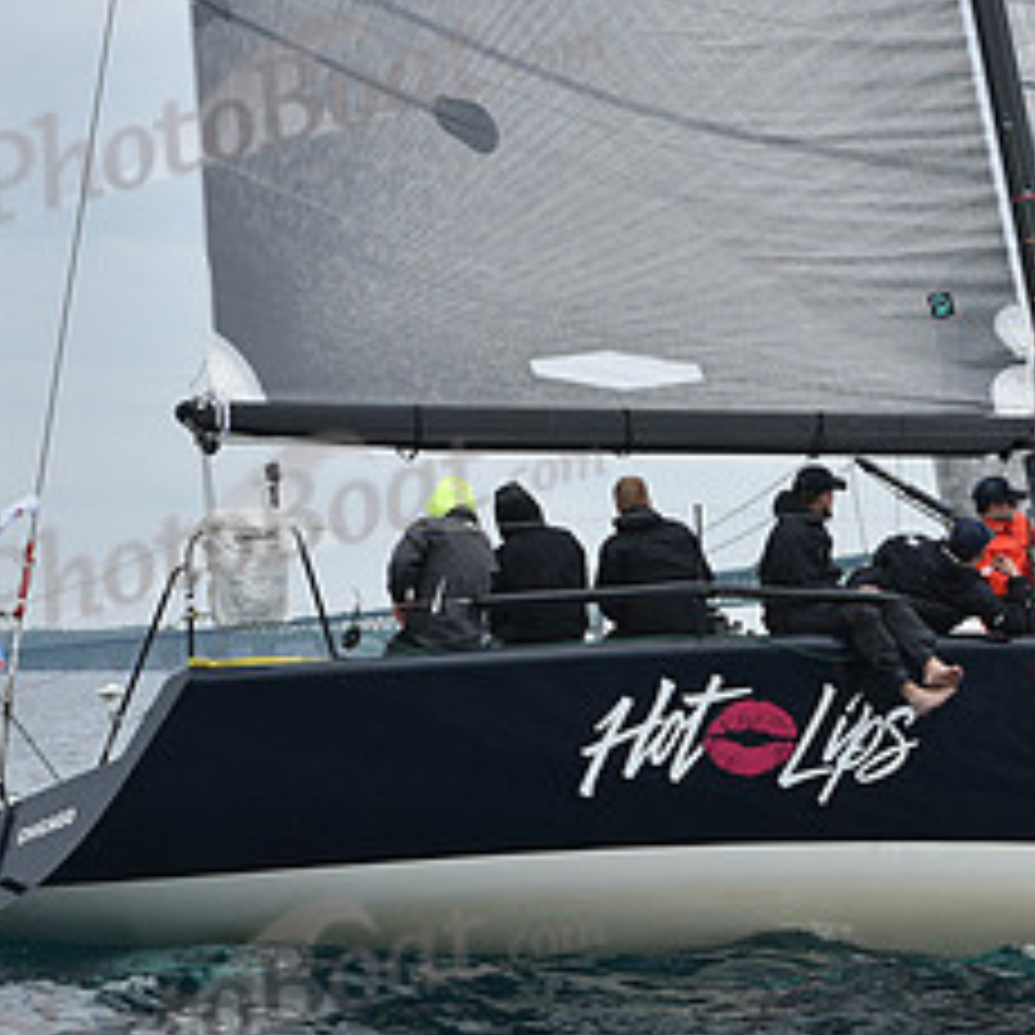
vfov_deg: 11.6
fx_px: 5074
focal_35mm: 150
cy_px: 695
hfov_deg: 11.6
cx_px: 842
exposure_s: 1/800
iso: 250
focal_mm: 70
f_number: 6.3
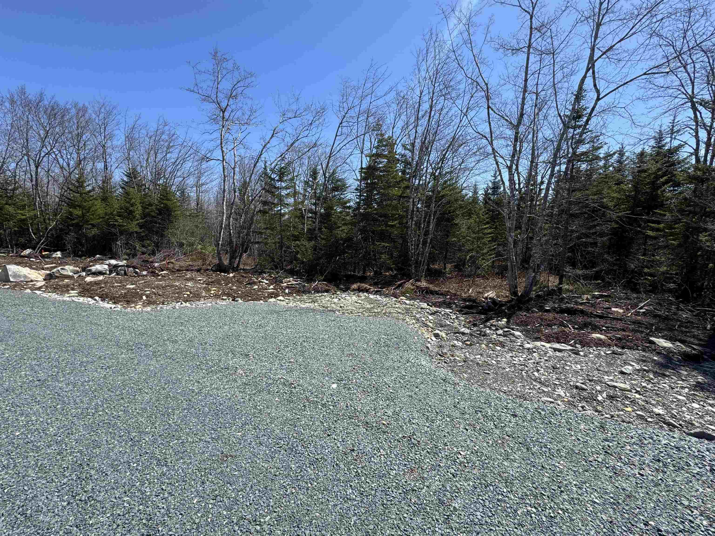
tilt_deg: -5.9
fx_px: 289
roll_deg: -0.3
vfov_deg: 85.7
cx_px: 358
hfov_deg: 102.1
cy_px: 268
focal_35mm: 14
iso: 40
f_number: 2.2
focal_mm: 2.22
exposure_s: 1/1236
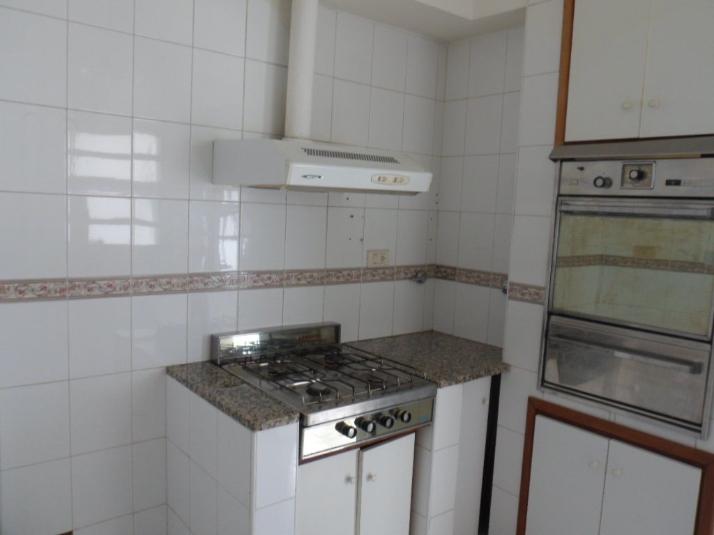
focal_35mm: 27
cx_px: 357
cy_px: 268
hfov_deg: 65.3
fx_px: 557
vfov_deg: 51.4
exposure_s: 1/30
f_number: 3.3
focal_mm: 4.9
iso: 80
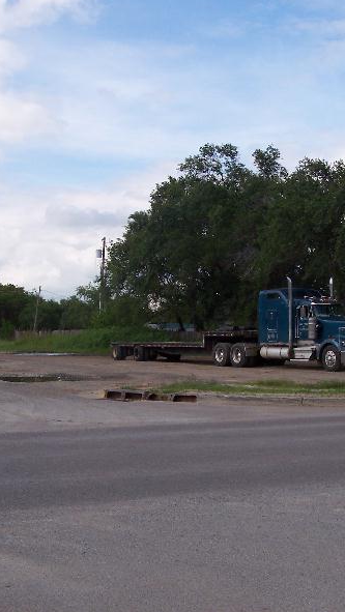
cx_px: 196
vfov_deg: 37.2
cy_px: 302
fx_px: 910
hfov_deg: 21.5
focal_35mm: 56
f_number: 4.8
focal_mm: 8
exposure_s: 1/700
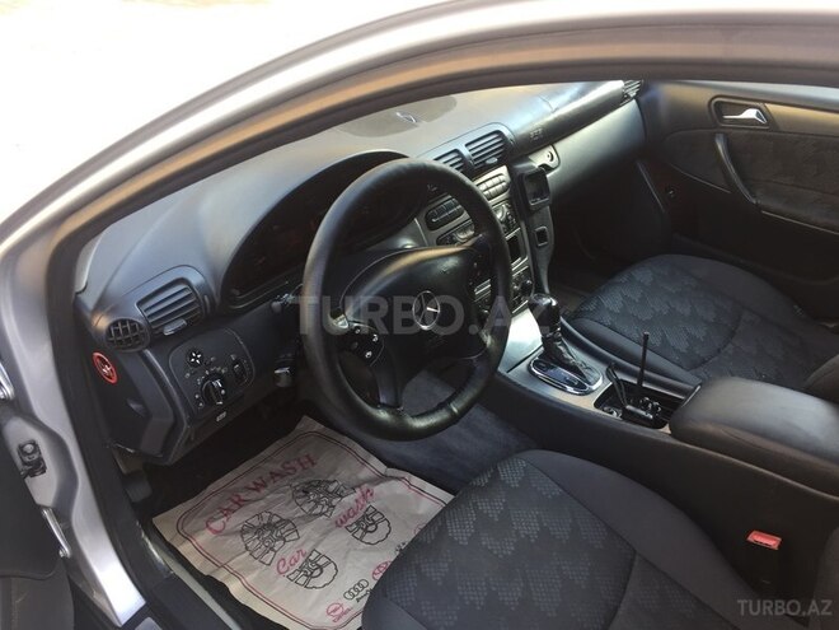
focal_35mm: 29
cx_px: 420
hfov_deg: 61.7
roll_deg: -2.1
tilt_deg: -34.8
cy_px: 315
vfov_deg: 48.2
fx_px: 703
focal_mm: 4.15
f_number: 2.2
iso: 32
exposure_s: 1/50
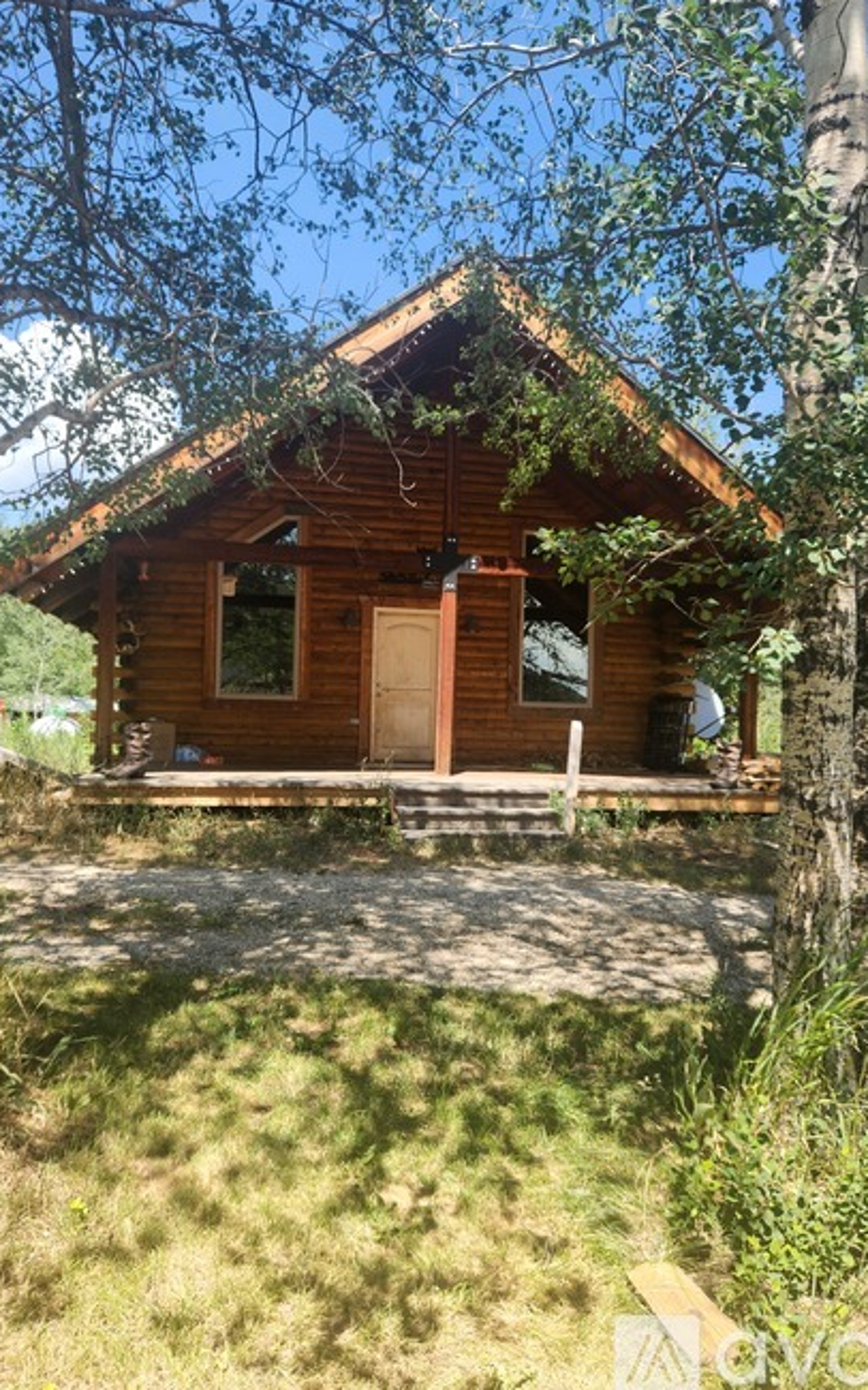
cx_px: 425
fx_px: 947
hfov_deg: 49.3
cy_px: 688
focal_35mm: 25
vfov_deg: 72.6
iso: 20
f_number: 1.8
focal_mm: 5.4
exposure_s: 1/441
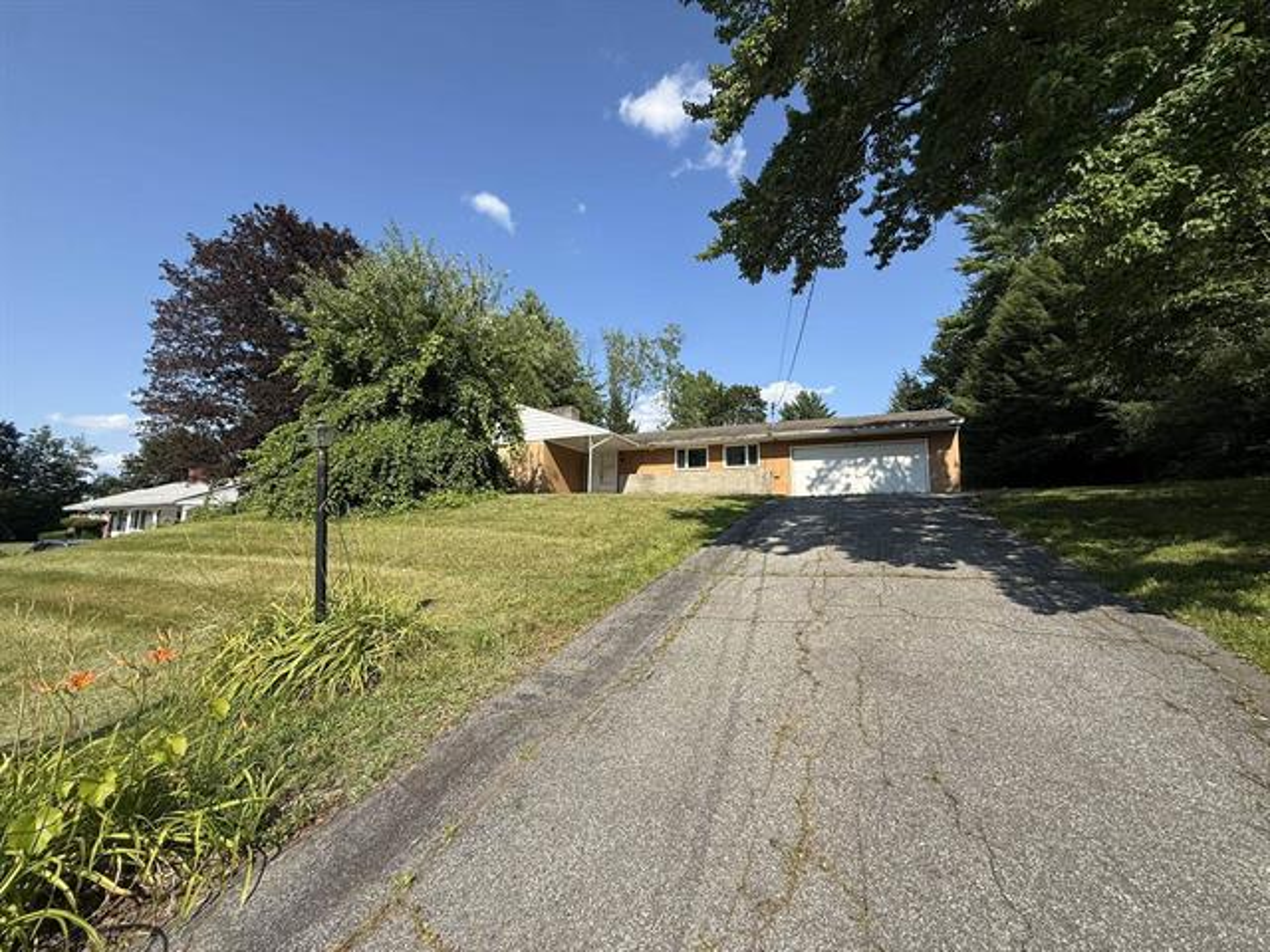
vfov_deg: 85.7
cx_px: 635
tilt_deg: +7.0
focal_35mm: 14
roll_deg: -1.1
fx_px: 514
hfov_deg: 102.1
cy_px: 476
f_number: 2.2
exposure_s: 1/1497
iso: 50
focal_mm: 2.22
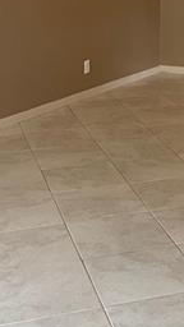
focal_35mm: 85
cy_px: -75
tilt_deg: +1.2
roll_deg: +0.4
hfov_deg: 13.8
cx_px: 225
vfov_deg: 22.8
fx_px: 737
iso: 200
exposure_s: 1/60
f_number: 1.6
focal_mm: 5.1
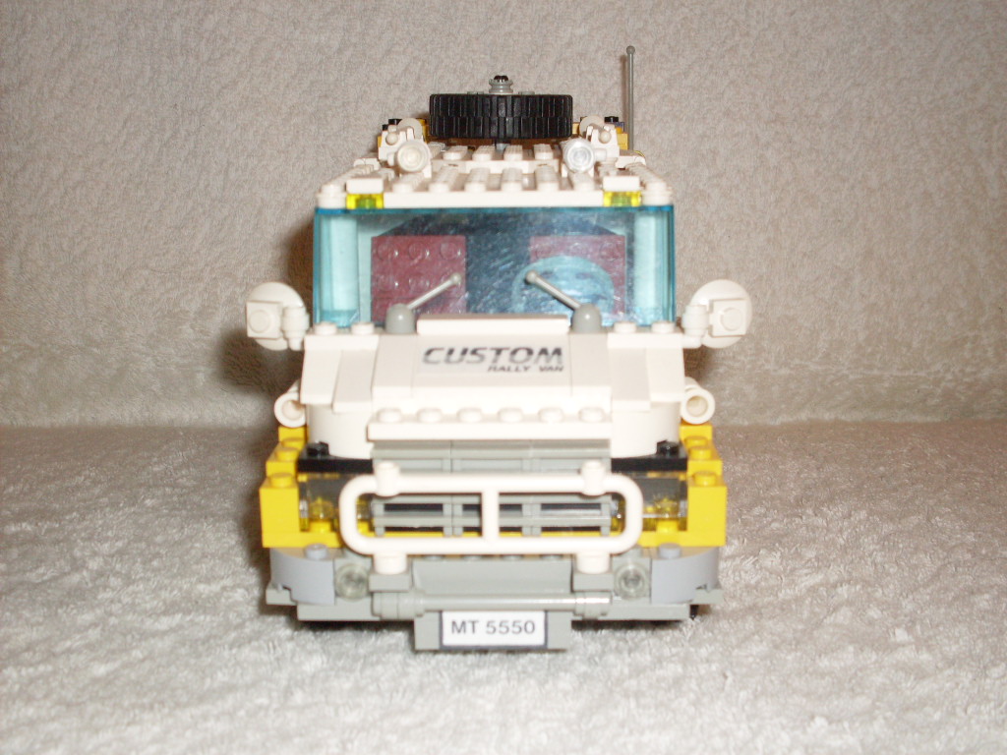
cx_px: 504
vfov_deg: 29.7
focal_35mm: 49
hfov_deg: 38.9
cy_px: 378
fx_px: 1425
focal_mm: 8.1
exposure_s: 1/45
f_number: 3.1
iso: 100
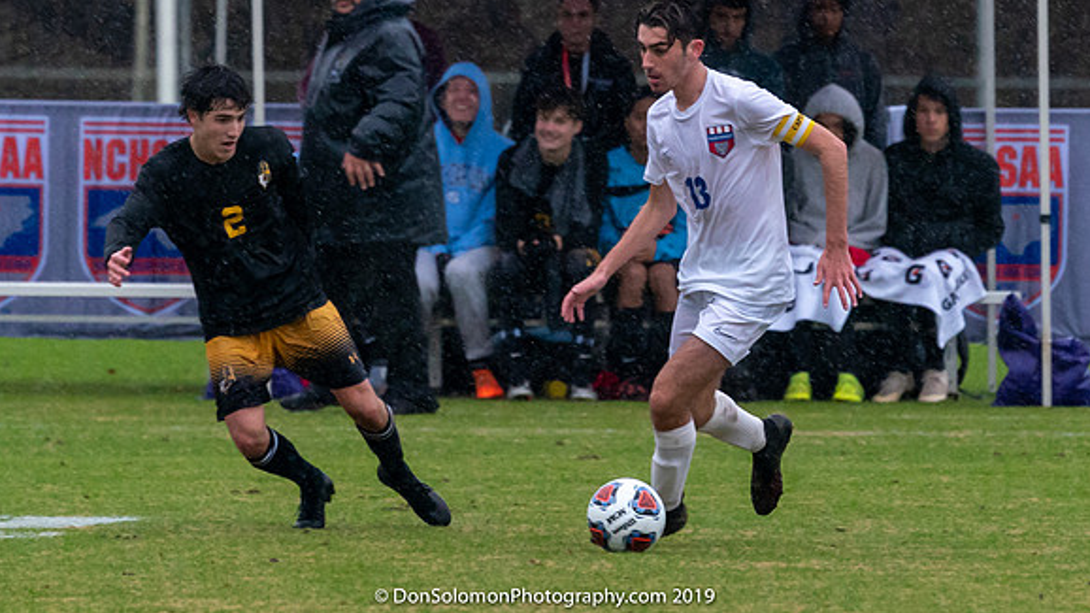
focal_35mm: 736
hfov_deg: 2.9
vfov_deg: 1.7
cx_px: 695
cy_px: 197
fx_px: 21270
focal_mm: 315
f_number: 5.6
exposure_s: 1/1000
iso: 3200
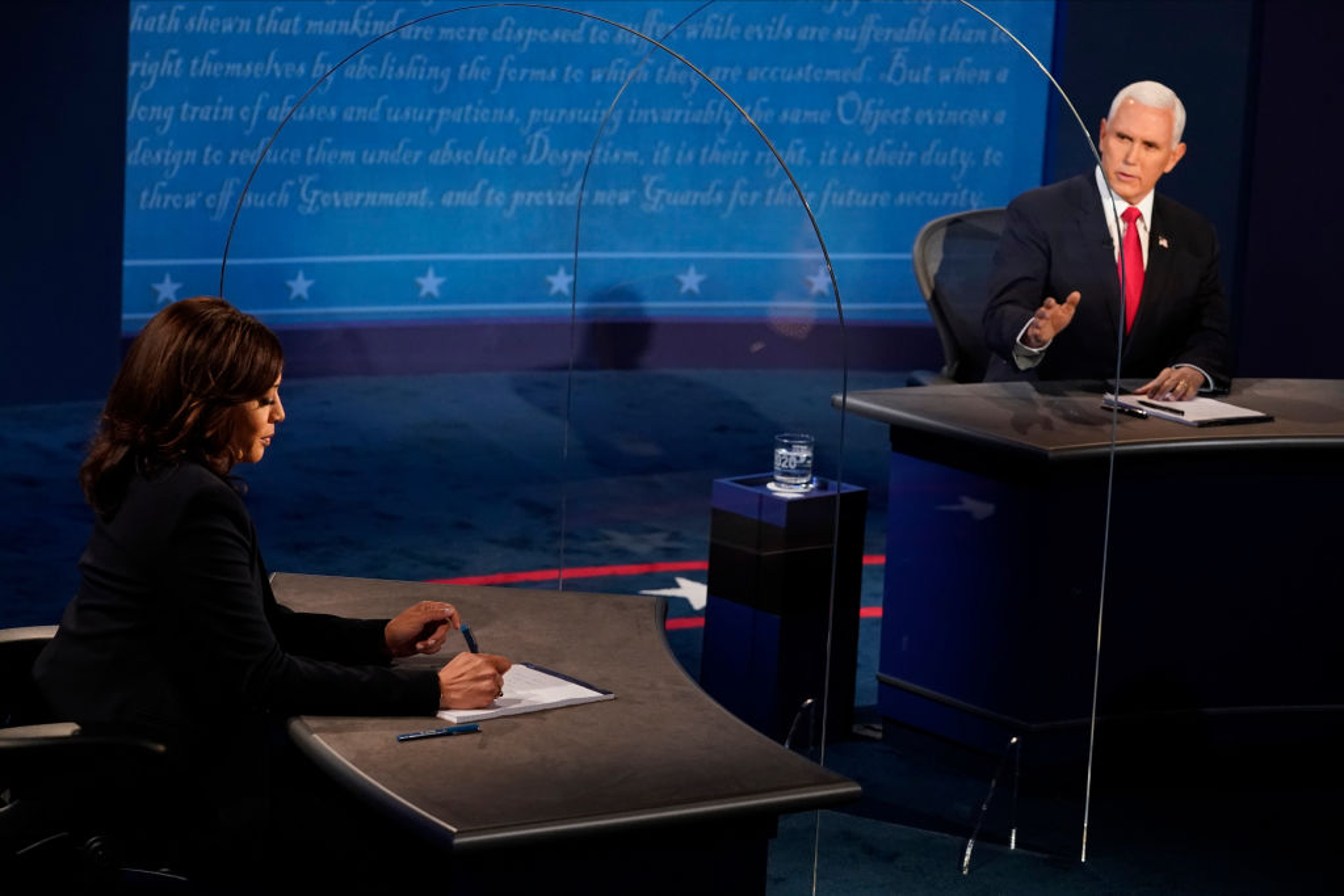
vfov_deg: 12.3
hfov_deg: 18.4
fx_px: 4144
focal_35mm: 111
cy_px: 448
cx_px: 672
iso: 4000
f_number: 5.6
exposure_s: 1/200
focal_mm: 111
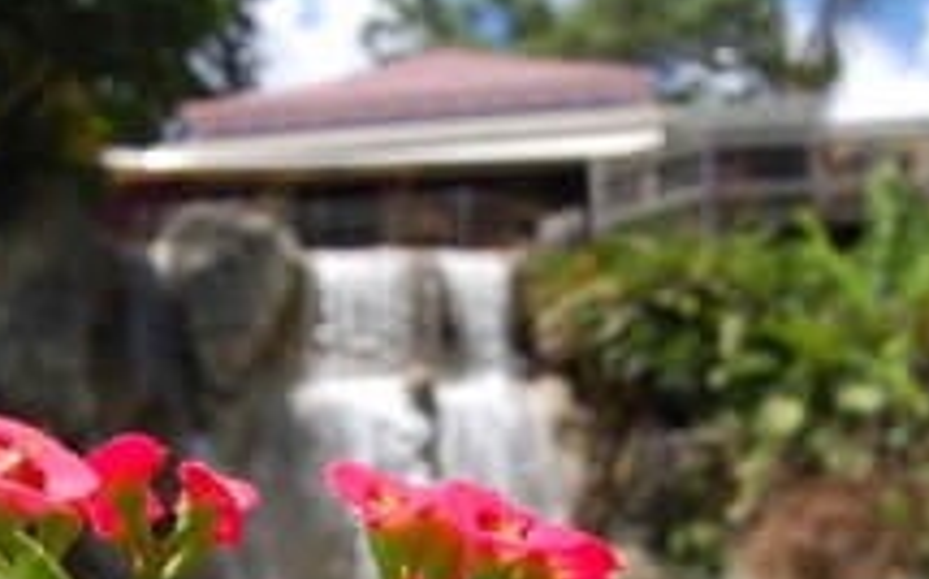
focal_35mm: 87
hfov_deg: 23.9
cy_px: 620
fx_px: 2189
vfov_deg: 14.7
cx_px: 354
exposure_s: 1/320
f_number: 9
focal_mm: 19
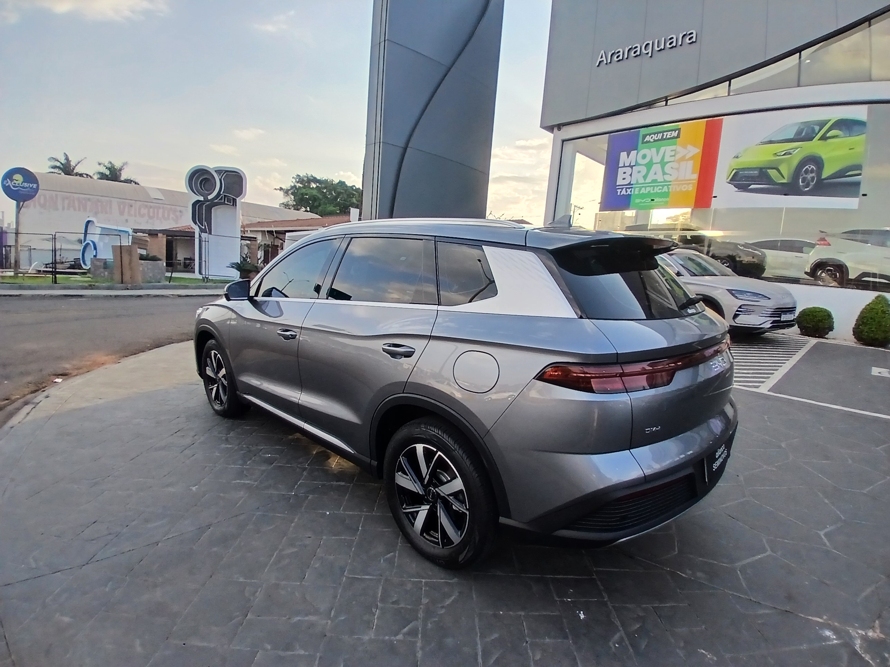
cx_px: 445
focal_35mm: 17
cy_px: 334
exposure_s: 1/291
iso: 50
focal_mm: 1.4
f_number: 2.2
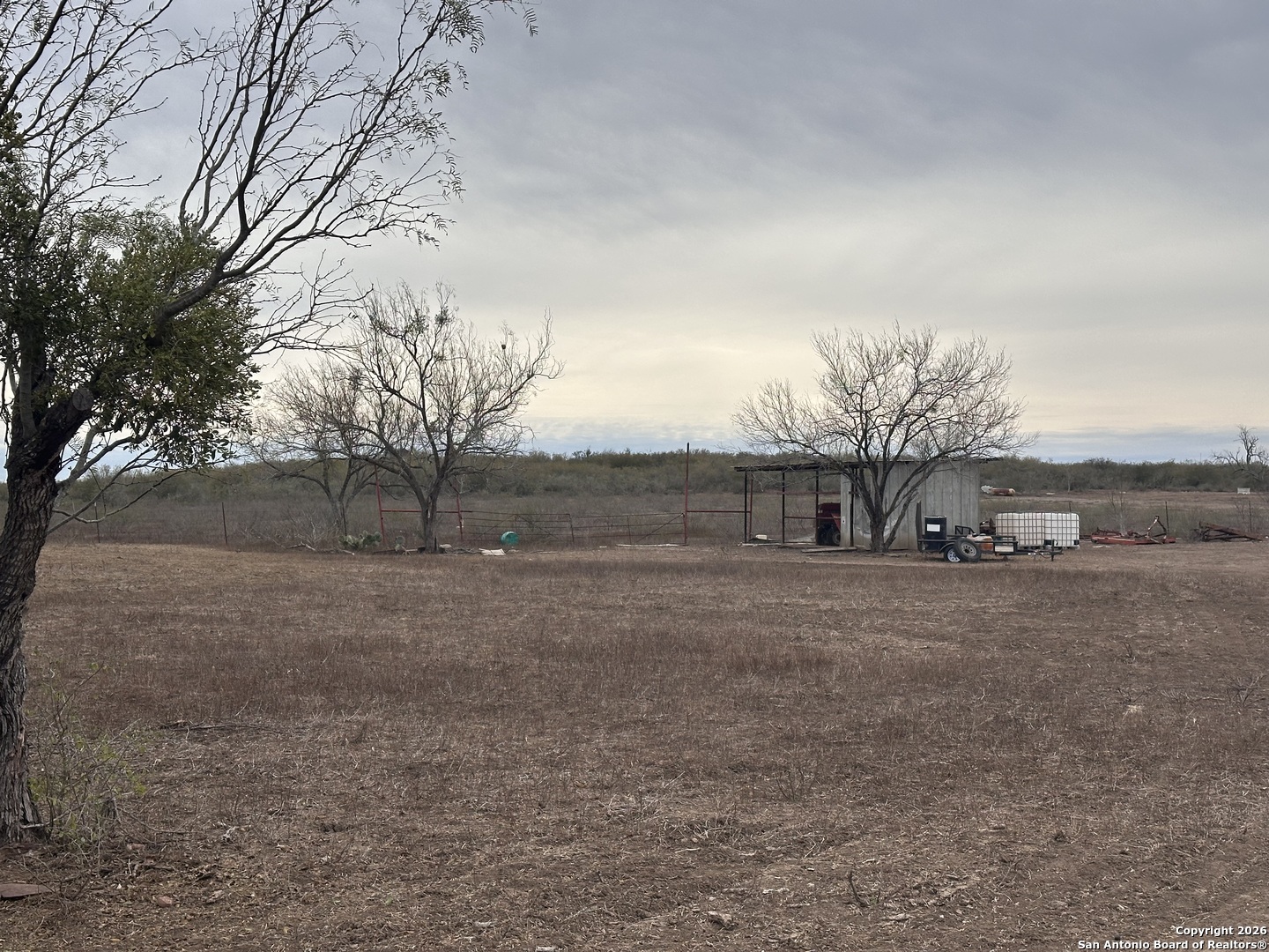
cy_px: 476
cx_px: 634
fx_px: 1760
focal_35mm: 48
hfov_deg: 39.7
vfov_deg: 30.3
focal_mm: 6.86
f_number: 1.78
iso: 64
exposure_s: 1/5263
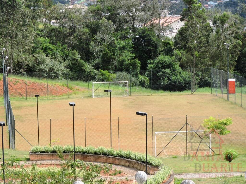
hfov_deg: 23.0
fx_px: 604
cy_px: 92
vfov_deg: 17.4
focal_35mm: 85
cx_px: 123
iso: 100
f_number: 4
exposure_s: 1/400
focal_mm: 15.2
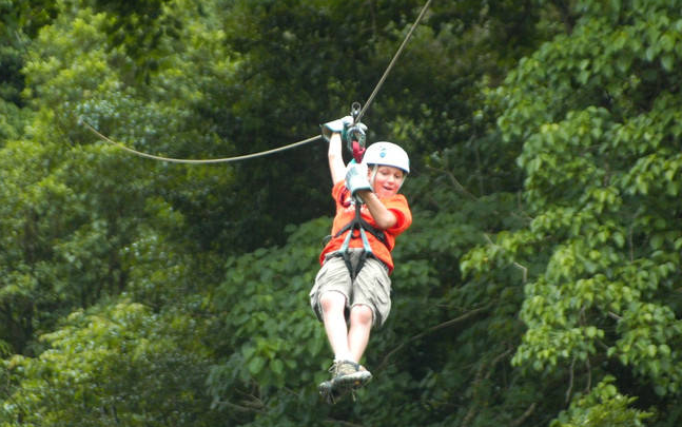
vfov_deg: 2.9
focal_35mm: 460
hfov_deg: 4.6
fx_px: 8554
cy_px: 227
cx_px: 342
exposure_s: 1/250
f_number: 8
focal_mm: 300
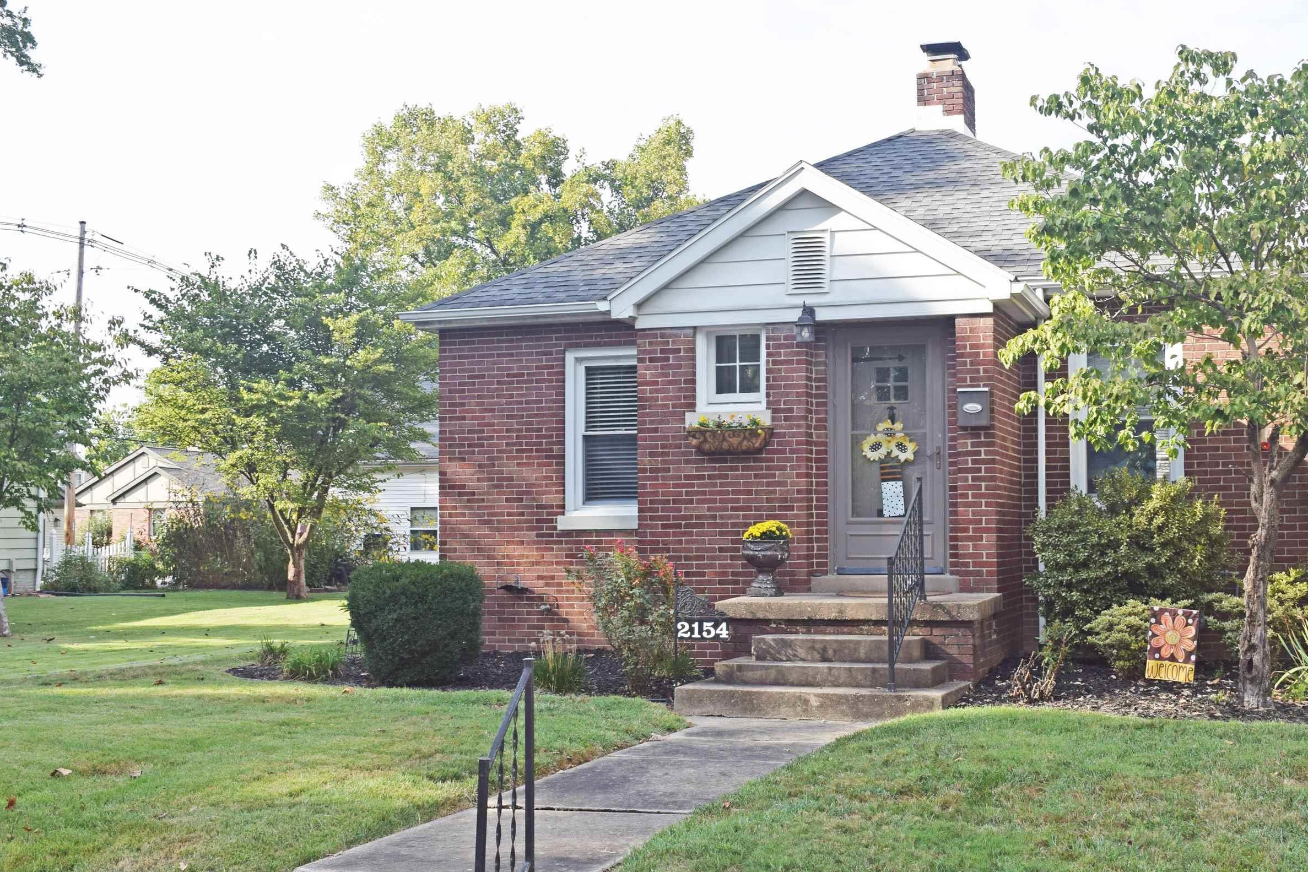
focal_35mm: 45
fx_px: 1622
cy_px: 464
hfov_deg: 43.5
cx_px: 830
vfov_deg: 30.1
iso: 100
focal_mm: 23
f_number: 7.1
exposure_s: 1/200
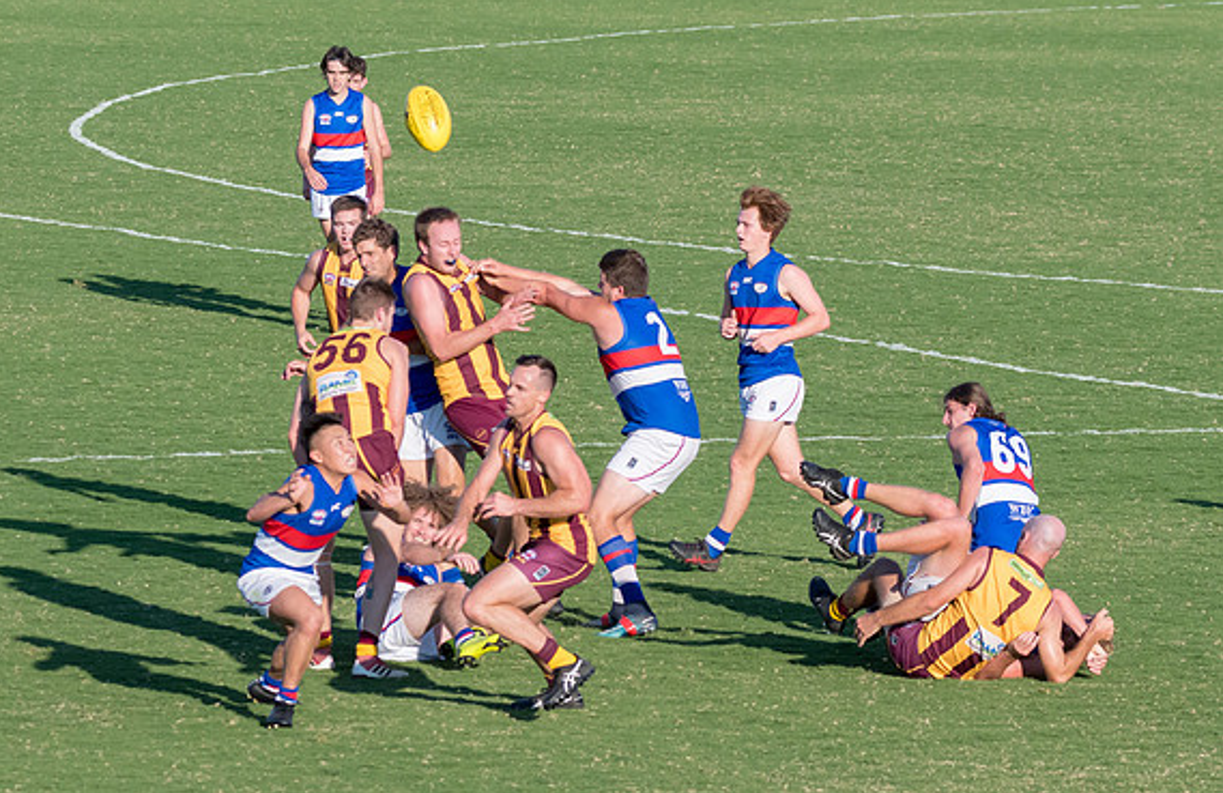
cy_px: 517
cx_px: 735
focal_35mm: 342
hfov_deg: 6.1
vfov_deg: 3.9
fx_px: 11521
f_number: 7.1
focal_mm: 150
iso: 800
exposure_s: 1/2500
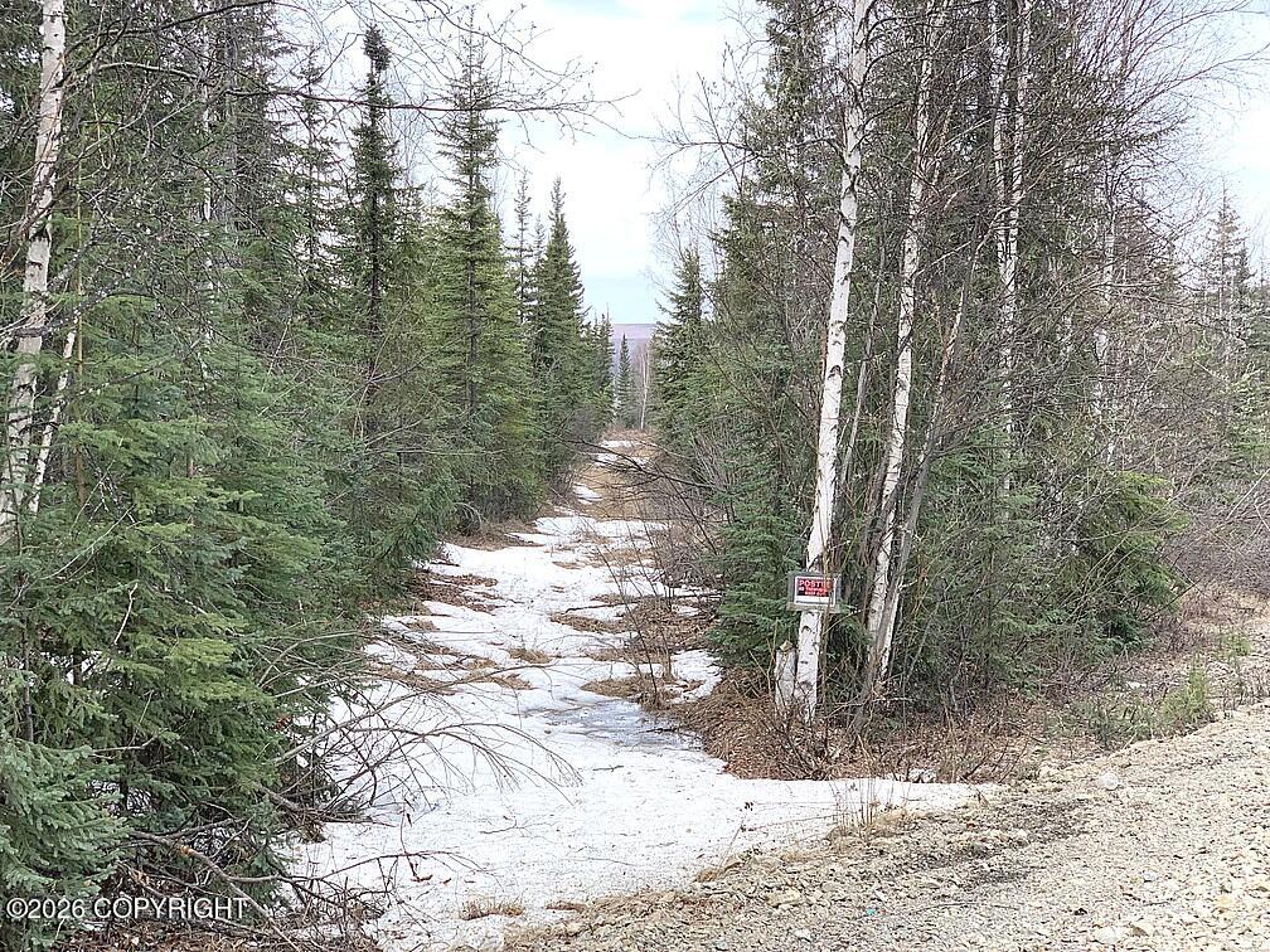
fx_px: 1908
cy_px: 476
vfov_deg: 28.0
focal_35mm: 52
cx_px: 635
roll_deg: -0.9
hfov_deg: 36.8
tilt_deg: -2.5
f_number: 2.4
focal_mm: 6
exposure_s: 1/400
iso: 16
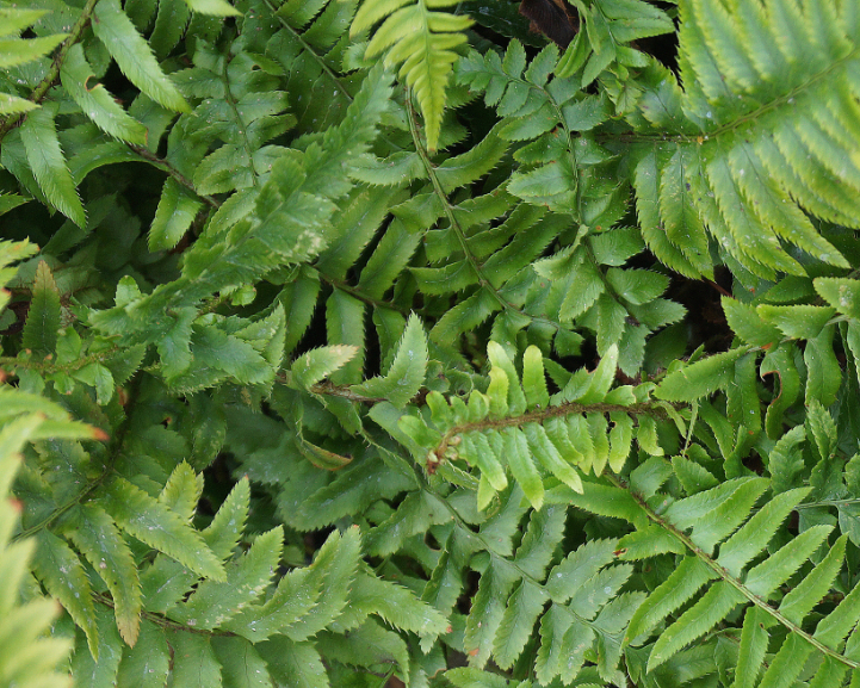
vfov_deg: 12.0
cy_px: 455
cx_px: 646
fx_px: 3278
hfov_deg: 14.9
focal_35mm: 129
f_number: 5.6
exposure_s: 1/160
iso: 400
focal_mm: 55
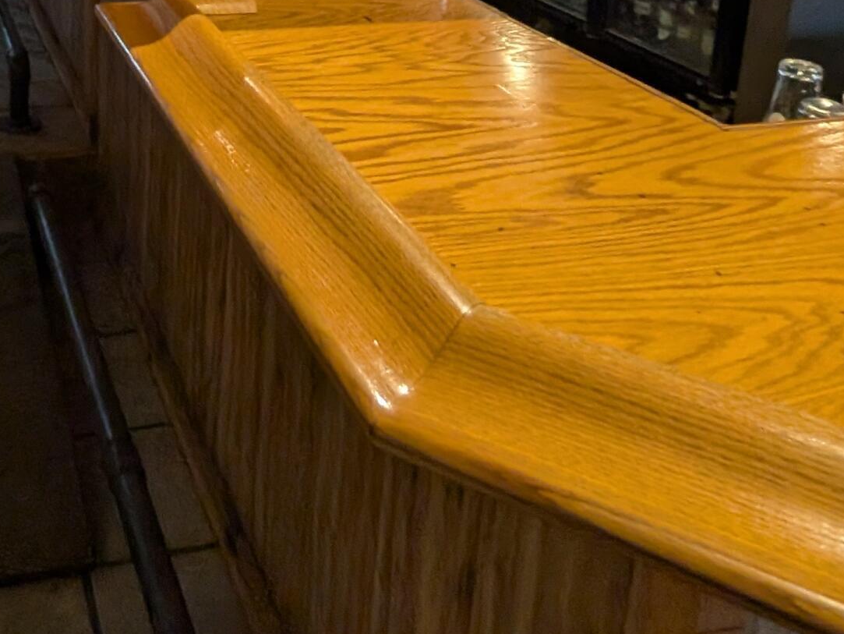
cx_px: 84
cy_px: -131
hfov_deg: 46.3
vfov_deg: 32.6
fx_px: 878
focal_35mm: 36
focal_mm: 1.54
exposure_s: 1/40
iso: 362
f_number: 2.2
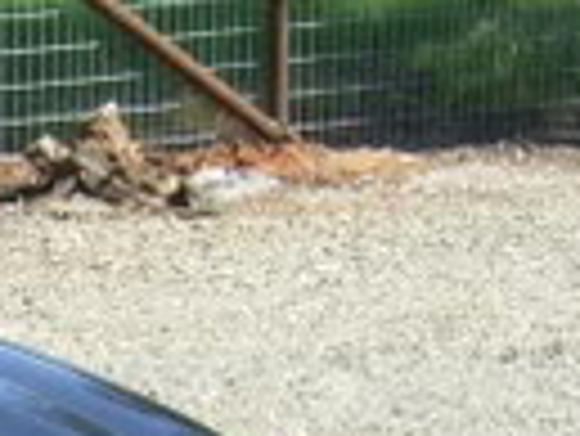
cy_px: 948
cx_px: -1079
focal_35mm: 464
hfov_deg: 4.1
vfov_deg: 3.2
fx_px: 7782
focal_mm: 15.7
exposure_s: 1/271
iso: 50
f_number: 4.8
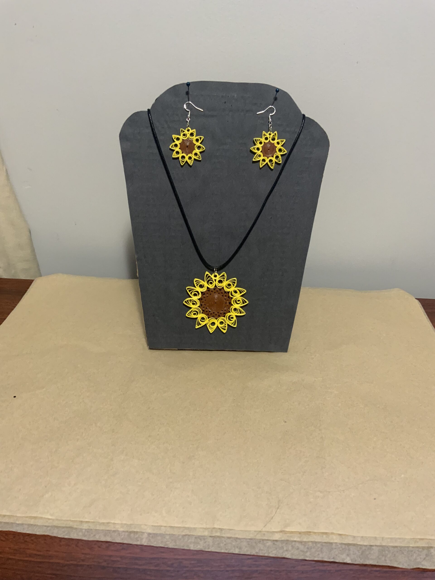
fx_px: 486
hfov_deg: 48.2
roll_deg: -2.0
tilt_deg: -26.9
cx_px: 218
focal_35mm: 29
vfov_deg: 61.7
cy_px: 290
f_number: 1.8
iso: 160
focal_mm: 3
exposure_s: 1/60
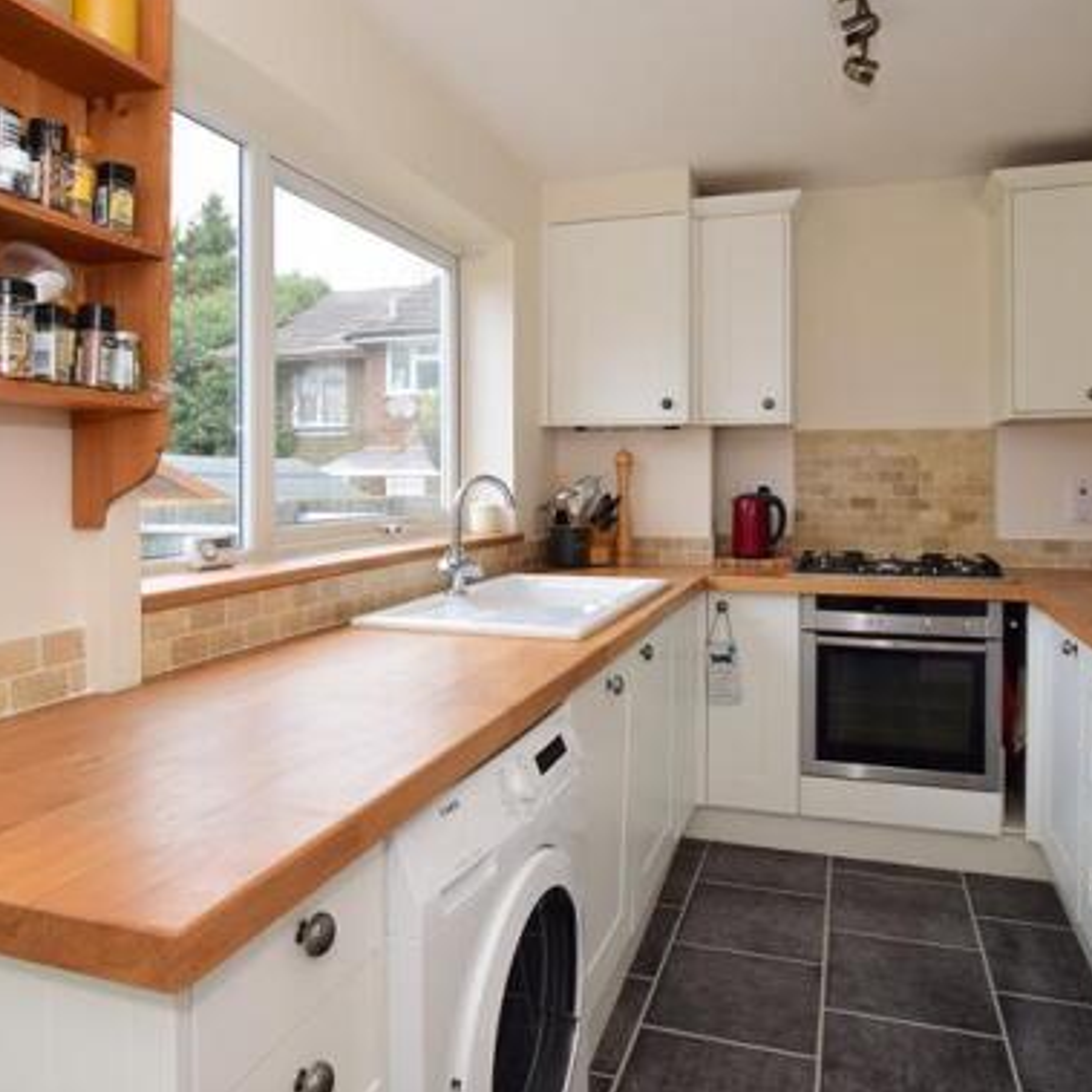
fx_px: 905
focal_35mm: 25
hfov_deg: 62.2
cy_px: 483
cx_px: 547
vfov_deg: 62.0
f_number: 6.3
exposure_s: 1/13
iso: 400
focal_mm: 11.5
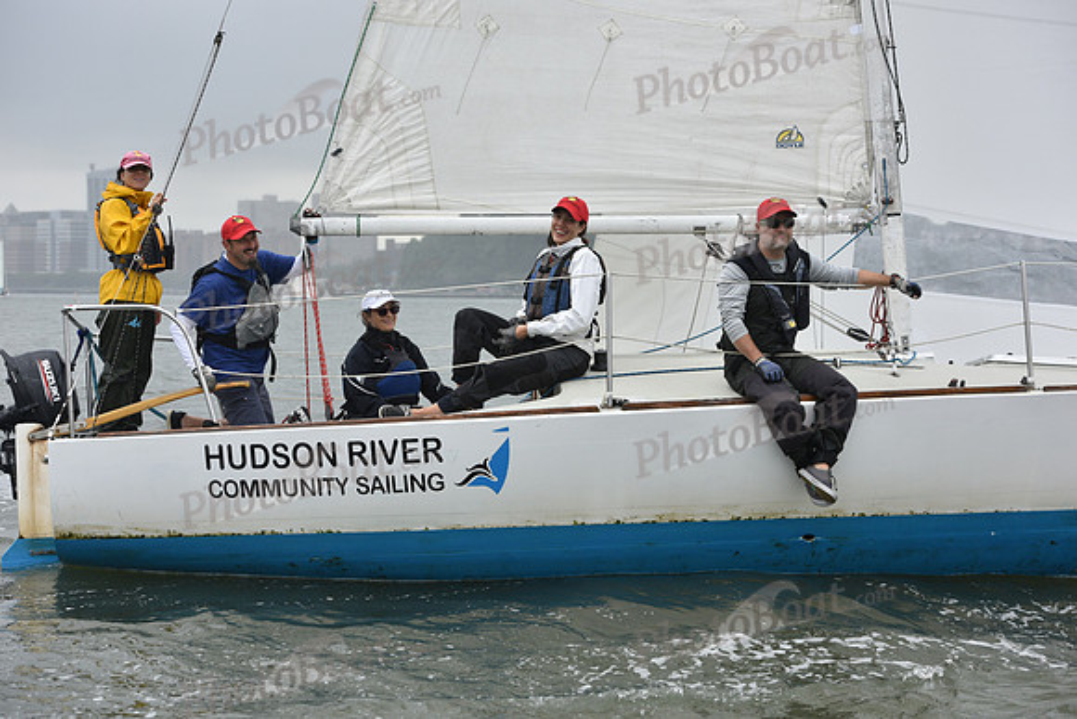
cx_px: 538
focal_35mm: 75
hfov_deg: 27.0
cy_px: 360
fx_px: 2244
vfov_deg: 18.2
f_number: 6.3
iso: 400
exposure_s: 1/800
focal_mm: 75
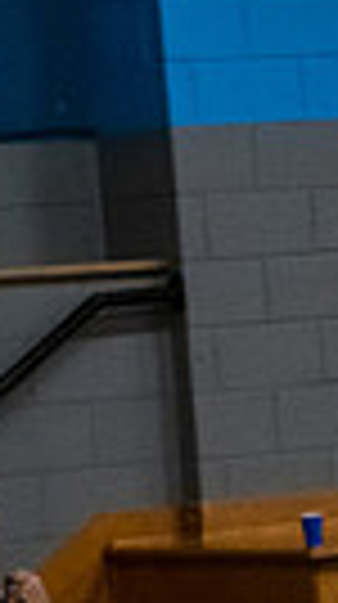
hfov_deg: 4.0
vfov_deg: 7.2
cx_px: 649
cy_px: 806
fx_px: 4734
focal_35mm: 296
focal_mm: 56
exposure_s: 1/500
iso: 4000
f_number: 4
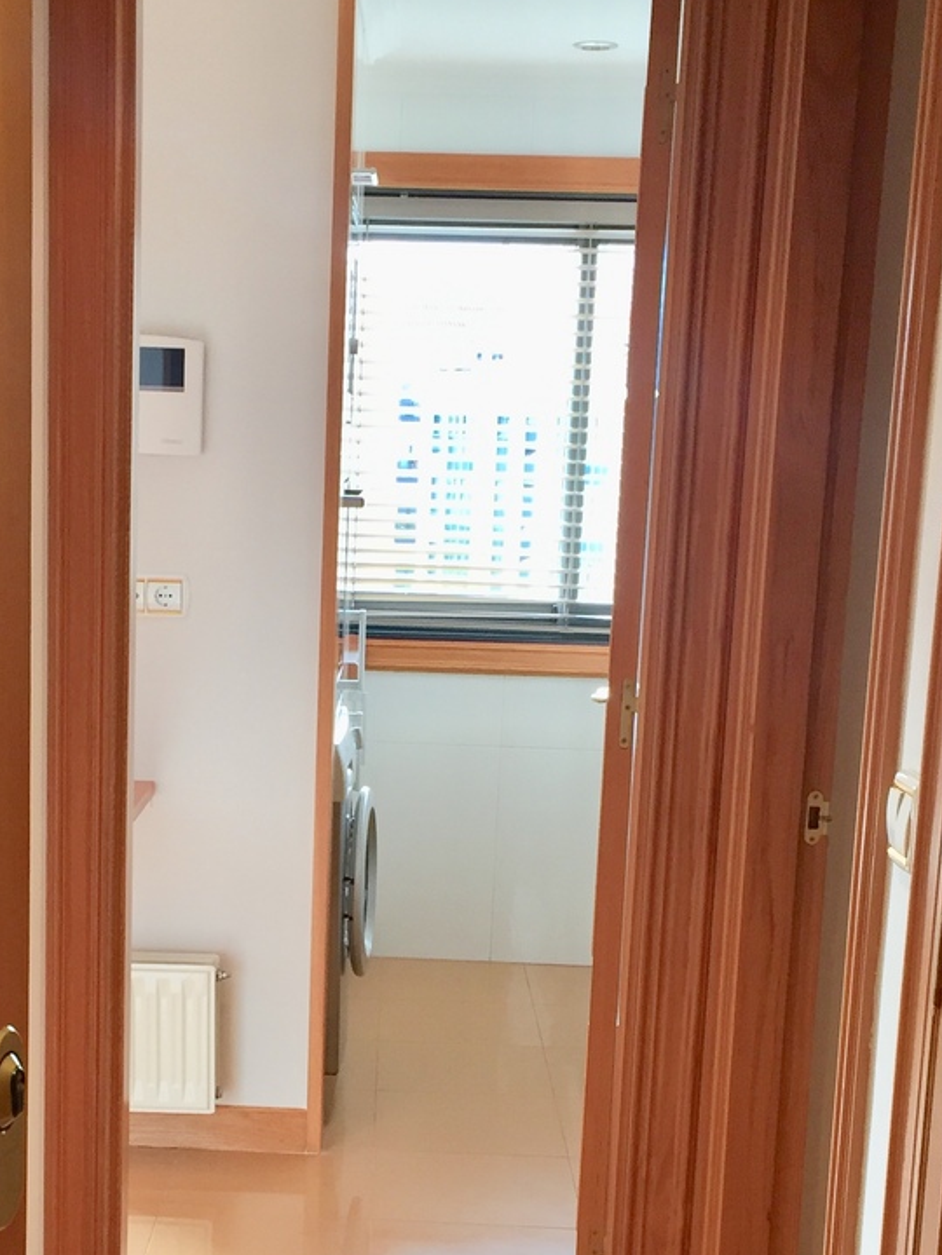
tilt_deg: -10.0
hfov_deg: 25.1
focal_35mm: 58
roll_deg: -1.5
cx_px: 300
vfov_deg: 32.9
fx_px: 2104
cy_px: 856
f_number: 2.2
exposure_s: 1/33
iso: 32
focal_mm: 4.15
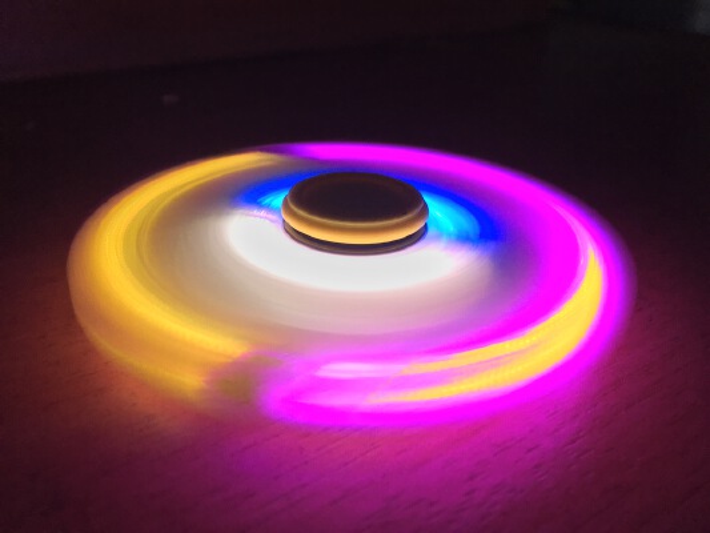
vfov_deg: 48.2
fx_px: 595
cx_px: 355
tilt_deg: -29.0
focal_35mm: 29
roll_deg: -1.8
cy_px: 266
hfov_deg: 61.6
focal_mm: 4.15
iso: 160
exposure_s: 1/30
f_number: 2.2
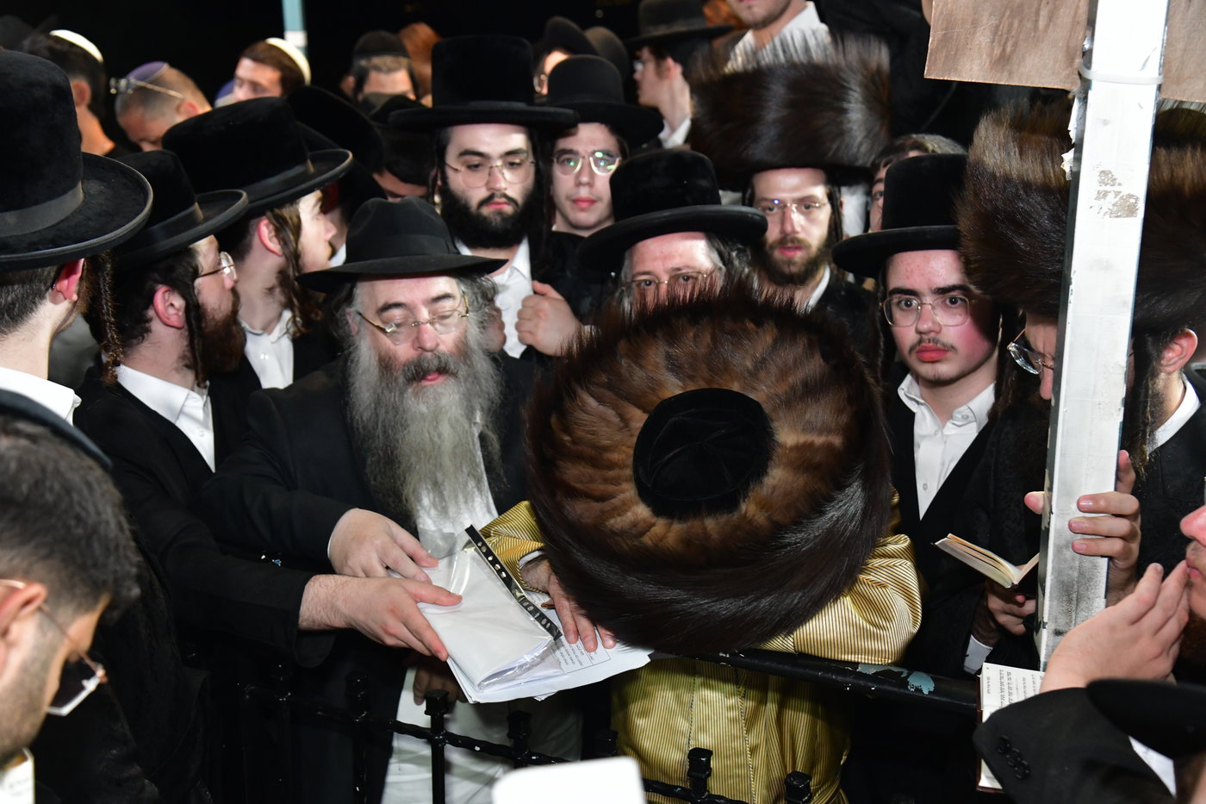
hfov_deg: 41.1
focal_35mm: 48
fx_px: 1608
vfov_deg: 28.1
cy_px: 402
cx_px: 603
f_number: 5.6
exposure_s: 1/100
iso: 4000
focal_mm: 48
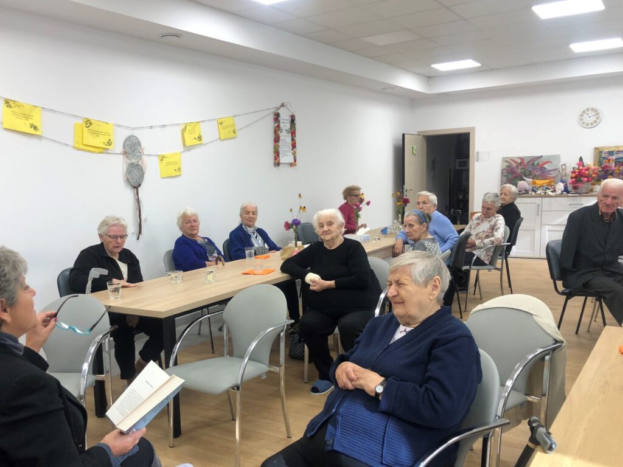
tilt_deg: -5.4
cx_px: 312
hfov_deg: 63.4
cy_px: 234
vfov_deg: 49.7
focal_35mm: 28
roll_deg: +2.4
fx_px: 504
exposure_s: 1/33
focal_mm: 3.99
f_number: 1.8
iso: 25
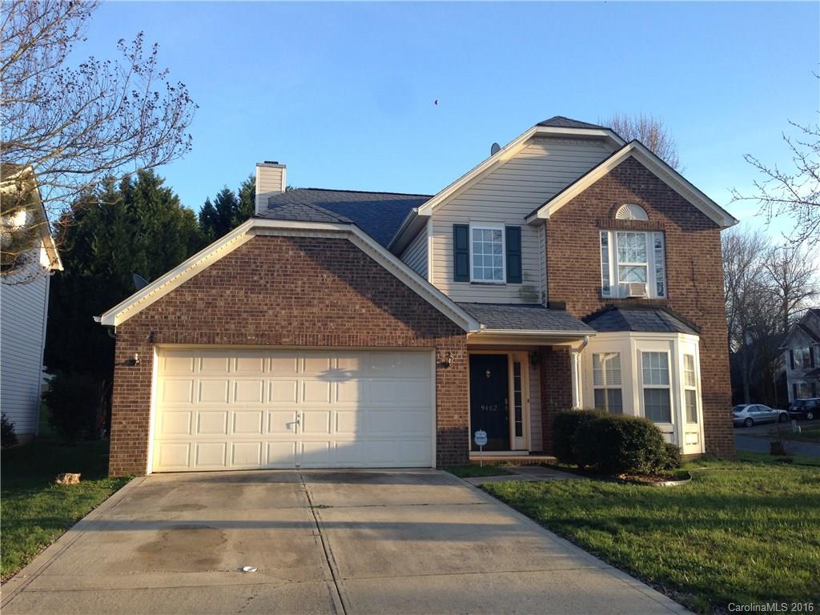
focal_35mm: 33
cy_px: 308
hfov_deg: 55.4
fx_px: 782
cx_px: 410
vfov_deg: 42.9
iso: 50
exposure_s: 1/313
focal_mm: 4.12
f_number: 2.4
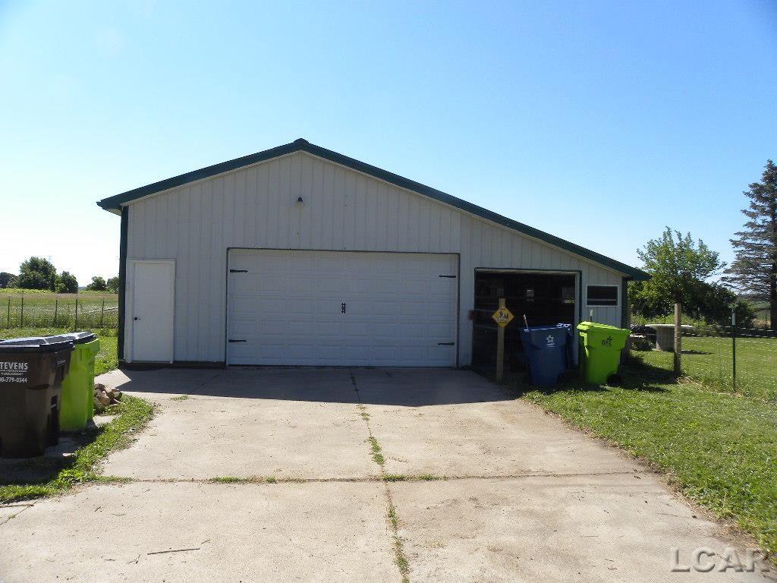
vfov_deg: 53.1
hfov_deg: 67.3
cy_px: 292
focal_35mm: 26
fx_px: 584
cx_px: 388
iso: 64
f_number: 5.6
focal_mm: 4.6
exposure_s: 1/286
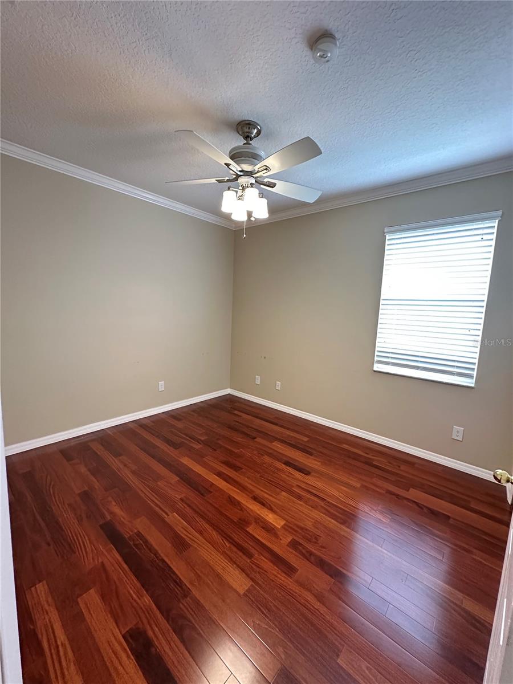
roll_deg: -2.4
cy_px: 342
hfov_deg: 85.7
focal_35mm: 14
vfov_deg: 102.1
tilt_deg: -6.2
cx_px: 256
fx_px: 277
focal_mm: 2.22
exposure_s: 1/60
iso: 1000
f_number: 2.2
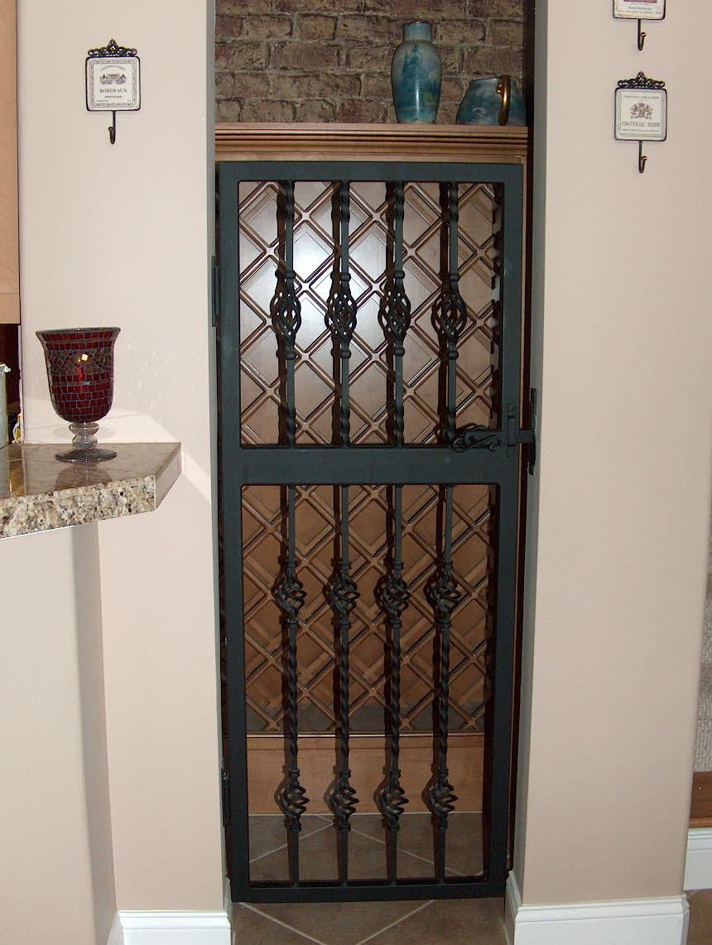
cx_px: 351
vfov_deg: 44.7
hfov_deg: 34.4
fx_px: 1149
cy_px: 444
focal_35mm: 42
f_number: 2.8
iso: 100
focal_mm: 7.6
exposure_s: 1/60
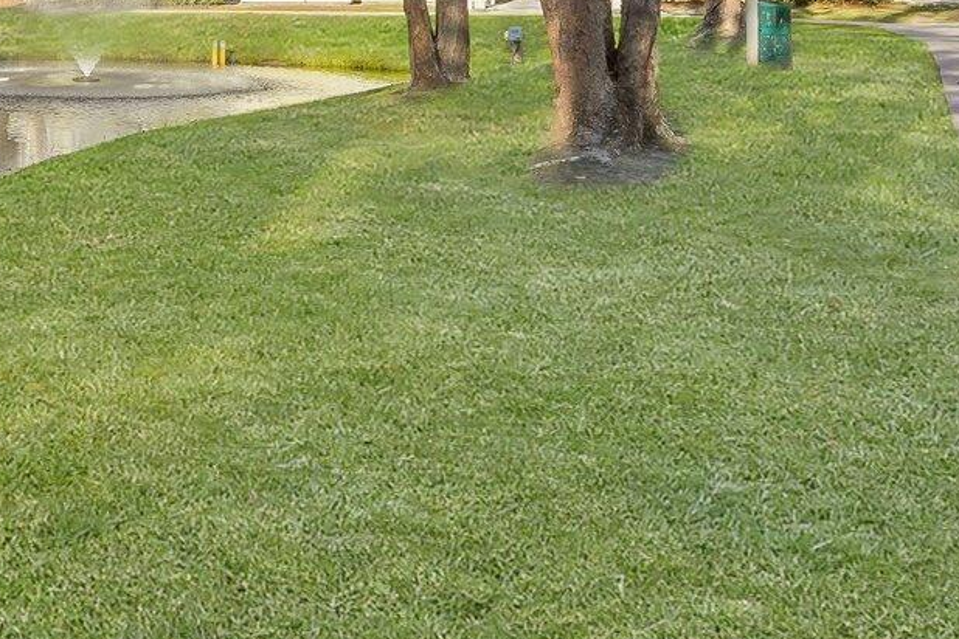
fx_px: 1456
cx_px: -223
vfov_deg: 23.6
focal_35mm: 55
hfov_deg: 30.4
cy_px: -16
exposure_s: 1/640
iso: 320
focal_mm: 16.5
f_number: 9
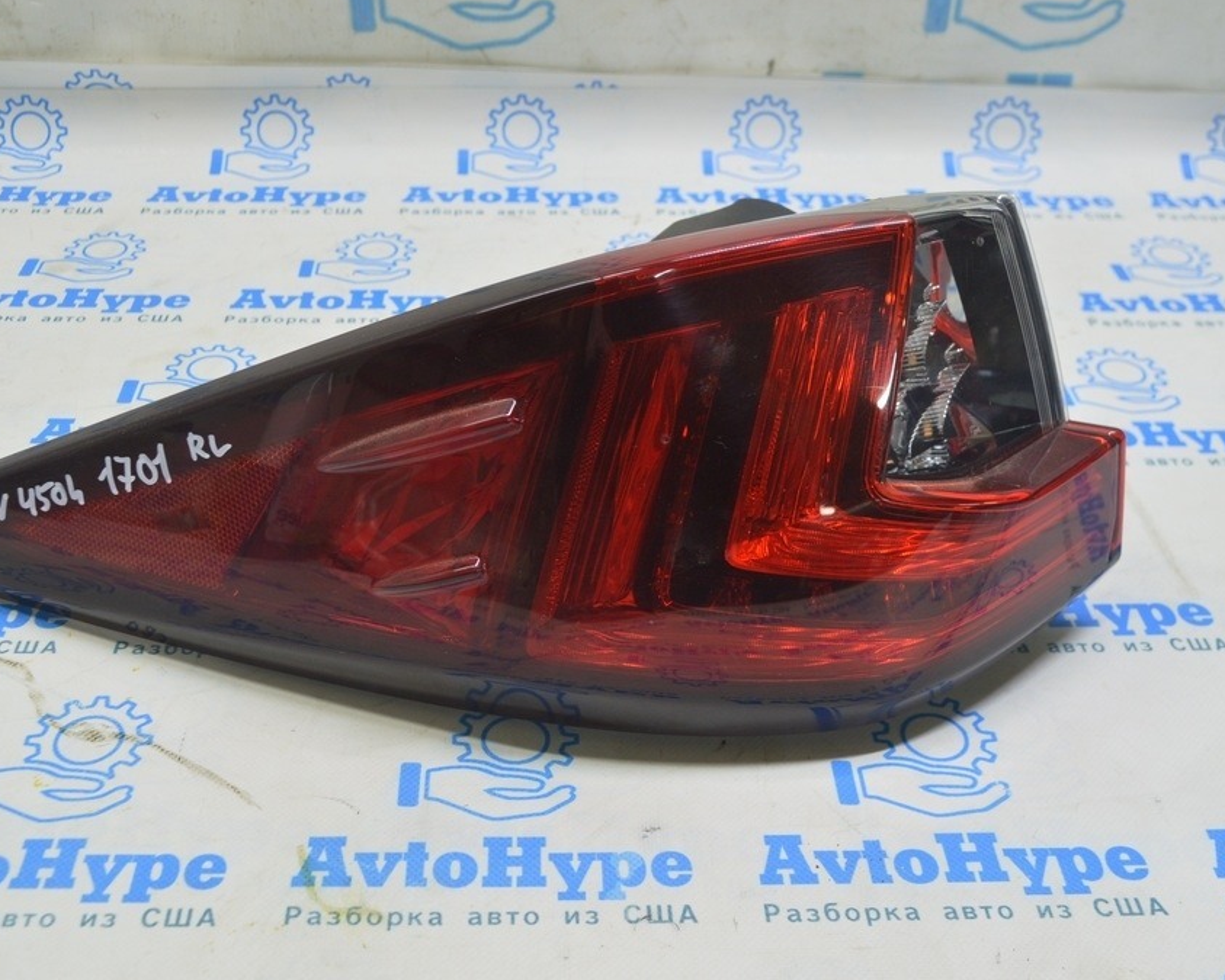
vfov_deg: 36.5
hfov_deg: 44.7
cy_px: 487
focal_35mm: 41
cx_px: 558
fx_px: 1487
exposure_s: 1/20
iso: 400
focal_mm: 24
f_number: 5.6
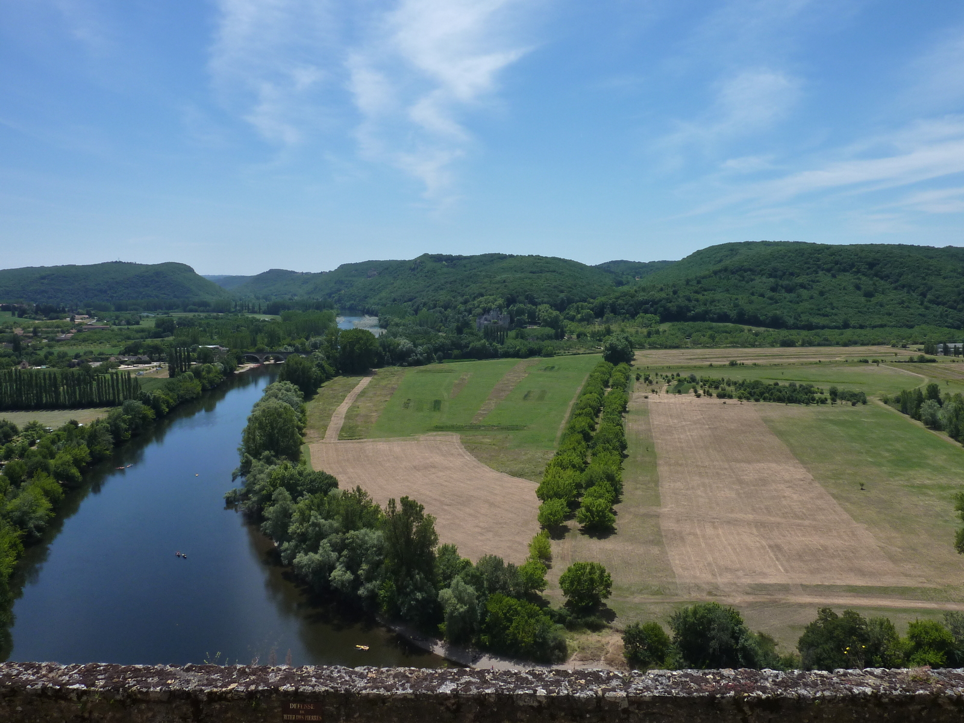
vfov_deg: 54.9
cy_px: 362
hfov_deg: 69.4
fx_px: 696
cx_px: 482
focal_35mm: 25
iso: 125
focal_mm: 4.1
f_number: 5.6
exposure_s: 1/500
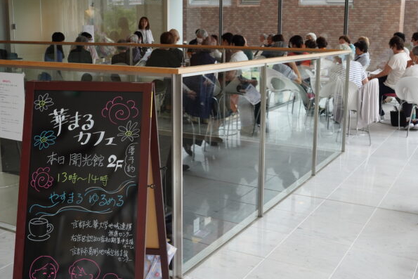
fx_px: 498
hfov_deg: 45.5
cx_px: 223
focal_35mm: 43
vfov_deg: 31.3
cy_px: 125
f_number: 7.1
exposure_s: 1/100
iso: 400
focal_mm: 23.8
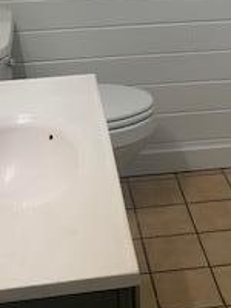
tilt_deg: -9.7
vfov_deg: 21.7
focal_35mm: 83
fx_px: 739
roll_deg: +0.5
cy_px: -69
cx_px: 160
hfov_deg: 17.7
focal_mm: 4.25
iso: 64
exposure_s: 1/120
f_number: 1.8
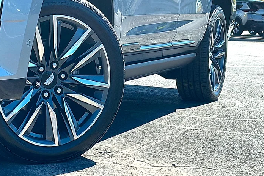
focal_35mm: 91
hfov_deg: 22.4
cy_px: 81
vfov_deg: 15.0
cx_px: 132
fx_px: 667
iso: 100
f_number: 1.78
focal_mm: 6.86
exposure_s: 1/2985
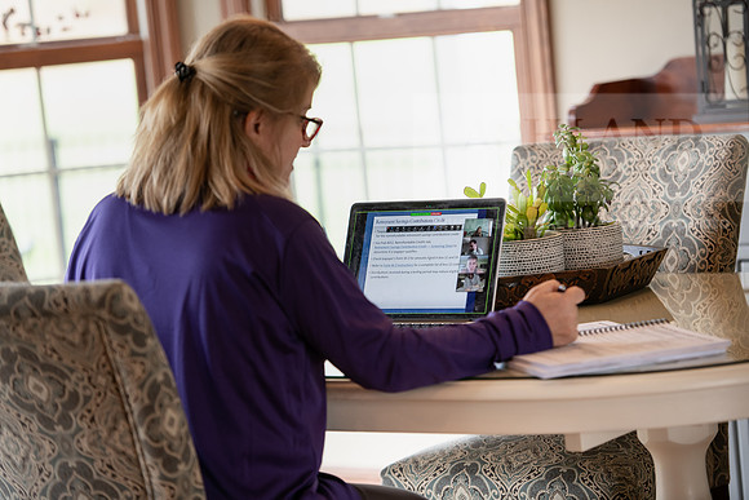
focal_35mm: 135
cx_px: 374
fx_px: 2809
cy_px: 250
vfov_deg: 10.2
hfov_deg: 15.2
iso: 640
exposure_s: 1/250
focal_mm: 135
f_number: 3.2
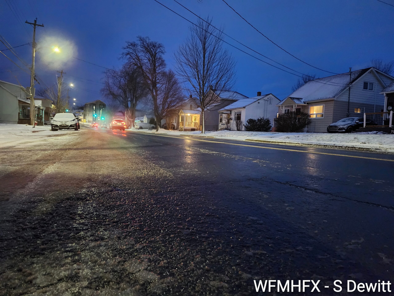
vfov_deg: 58.9
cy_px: 148
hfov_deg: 73.9
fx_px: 262
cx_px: 197
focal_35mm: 23
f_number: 1.8
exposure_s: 1/25.1
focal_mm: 5.54
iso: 1600
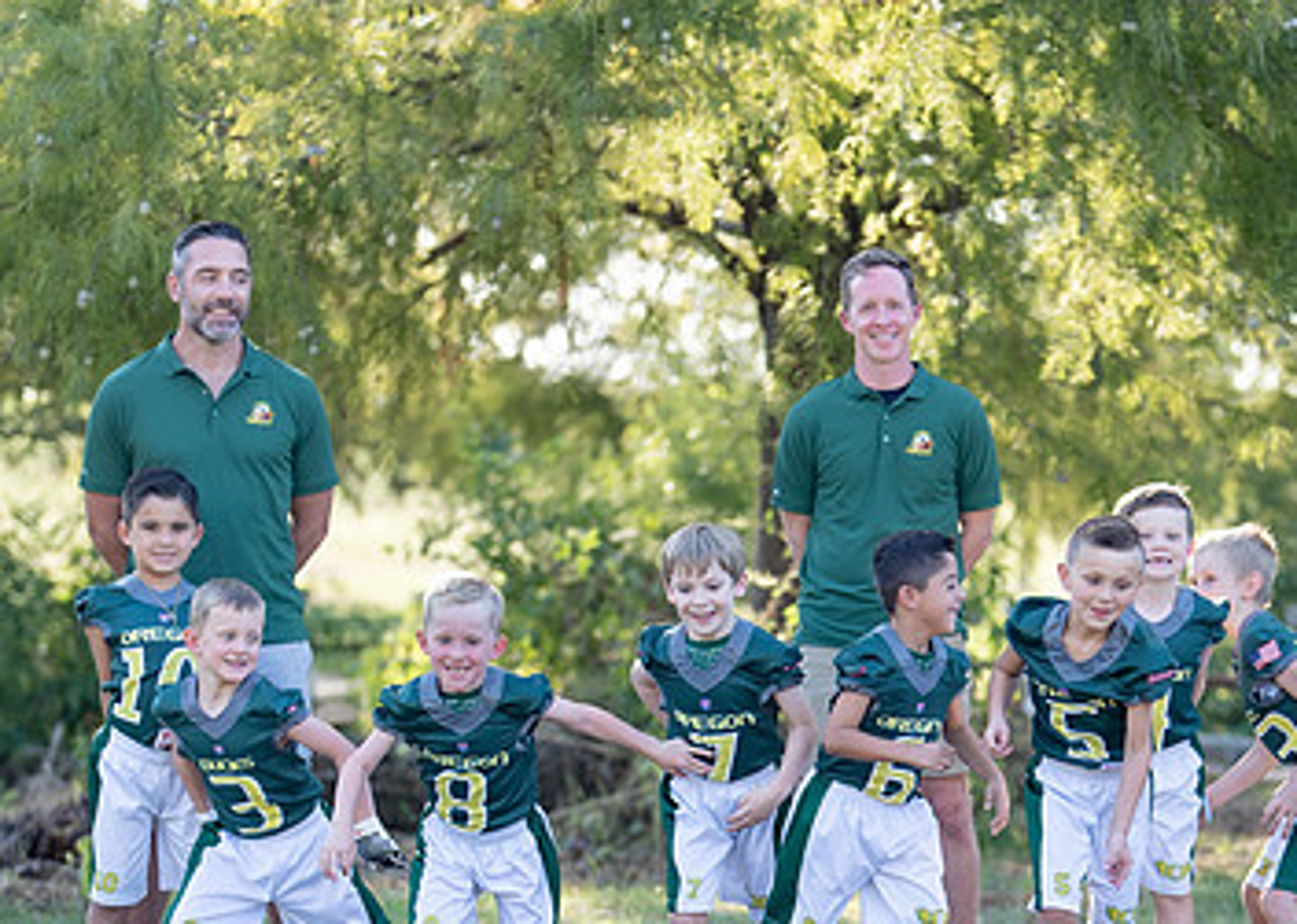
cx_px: 1010
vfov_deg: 11.3
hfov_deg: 15.8
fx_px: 4639
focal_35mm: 126
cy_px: 835
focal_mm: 50
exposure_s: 1/1250
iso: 125
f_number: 1.2
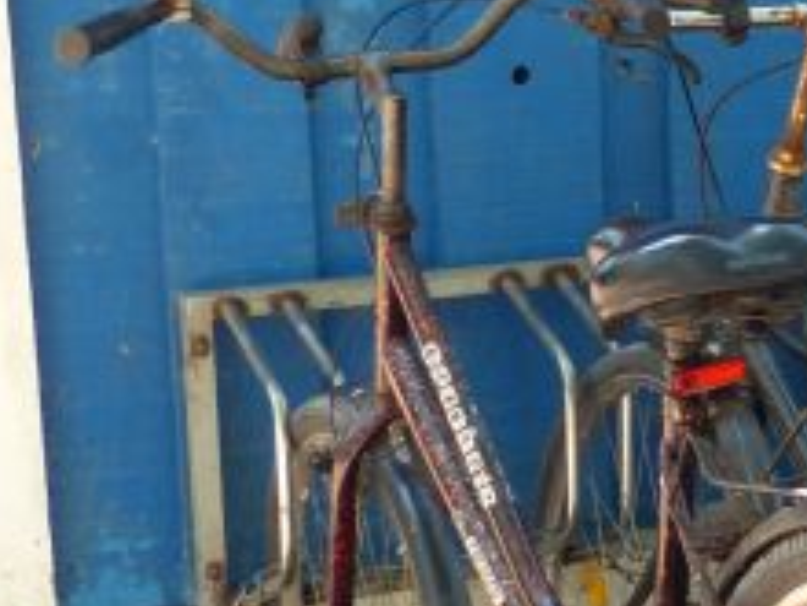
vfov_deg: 13.6
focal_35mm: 109
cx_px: 979
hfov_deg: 17.2
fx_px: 2541
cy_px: 393
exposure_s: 1/60
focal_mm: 5.3
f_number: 2.8
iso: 125
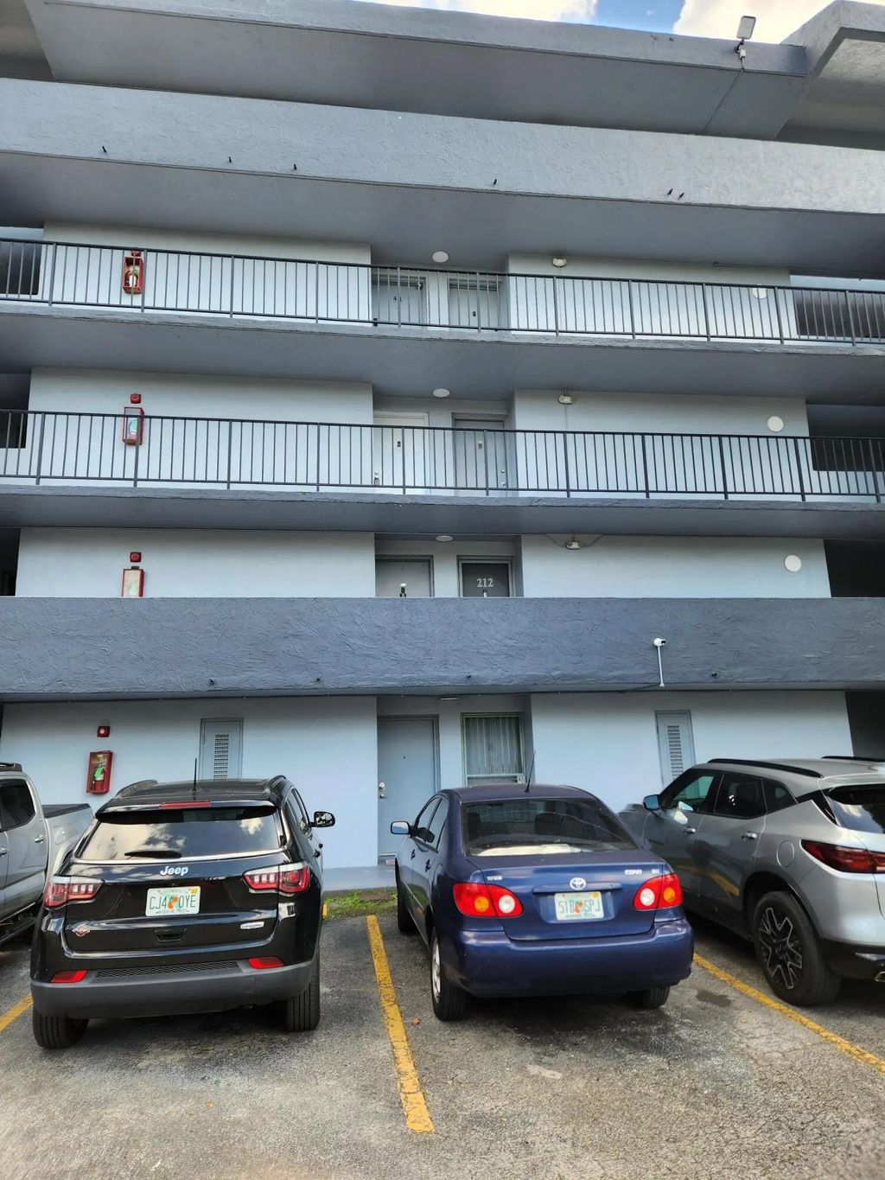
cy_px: 590
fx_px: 784
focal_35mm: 23
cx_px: 442
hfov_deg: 58.9
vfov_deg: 73.9
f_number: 1.8
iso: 25
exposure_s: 1/180
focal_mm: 5.4
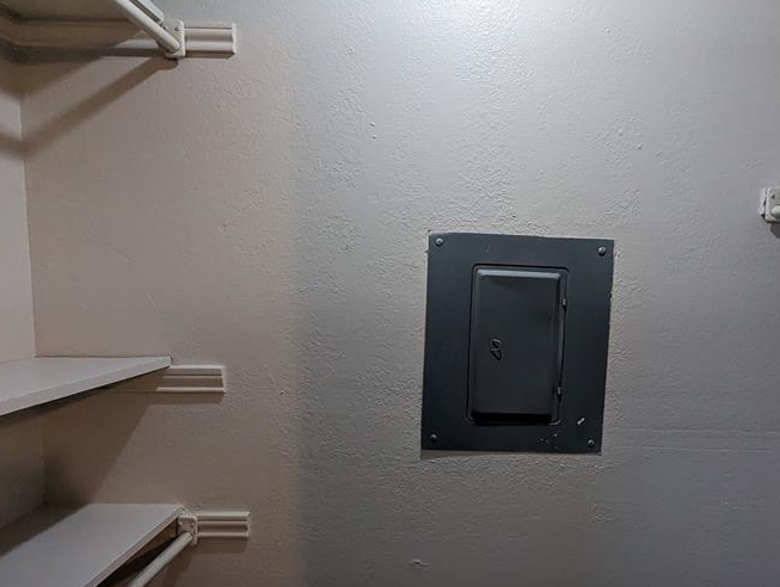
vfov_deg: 54.8
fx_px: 564
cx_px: 487
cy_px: 332
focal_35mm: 25
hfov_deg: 68.2
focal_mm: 2.35
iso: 419
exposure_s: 1/139
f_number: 2.2
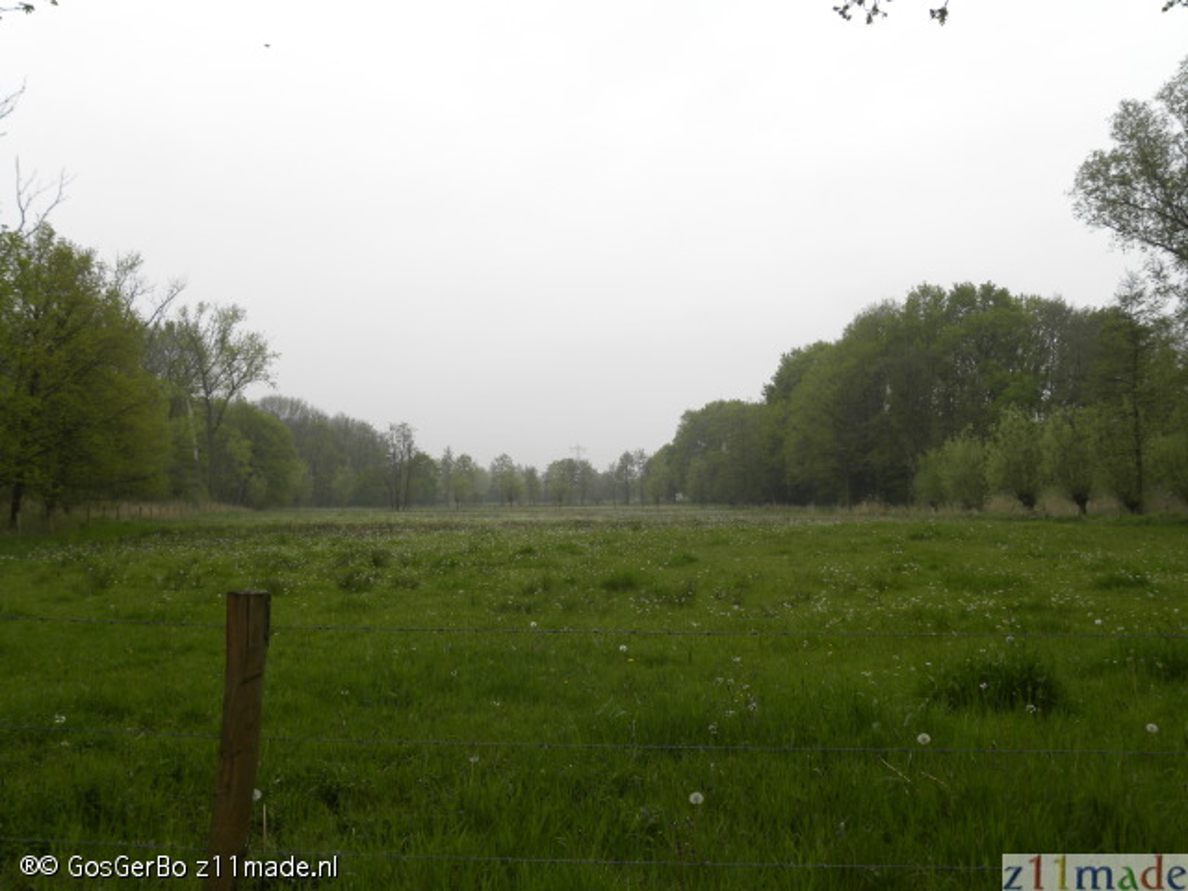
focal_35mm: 33
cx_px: 594
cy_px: 446
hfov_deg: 55.4
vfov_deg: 42.9
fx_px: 1133
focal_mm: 5.9
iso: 64
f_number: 4.5
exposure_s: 1/235
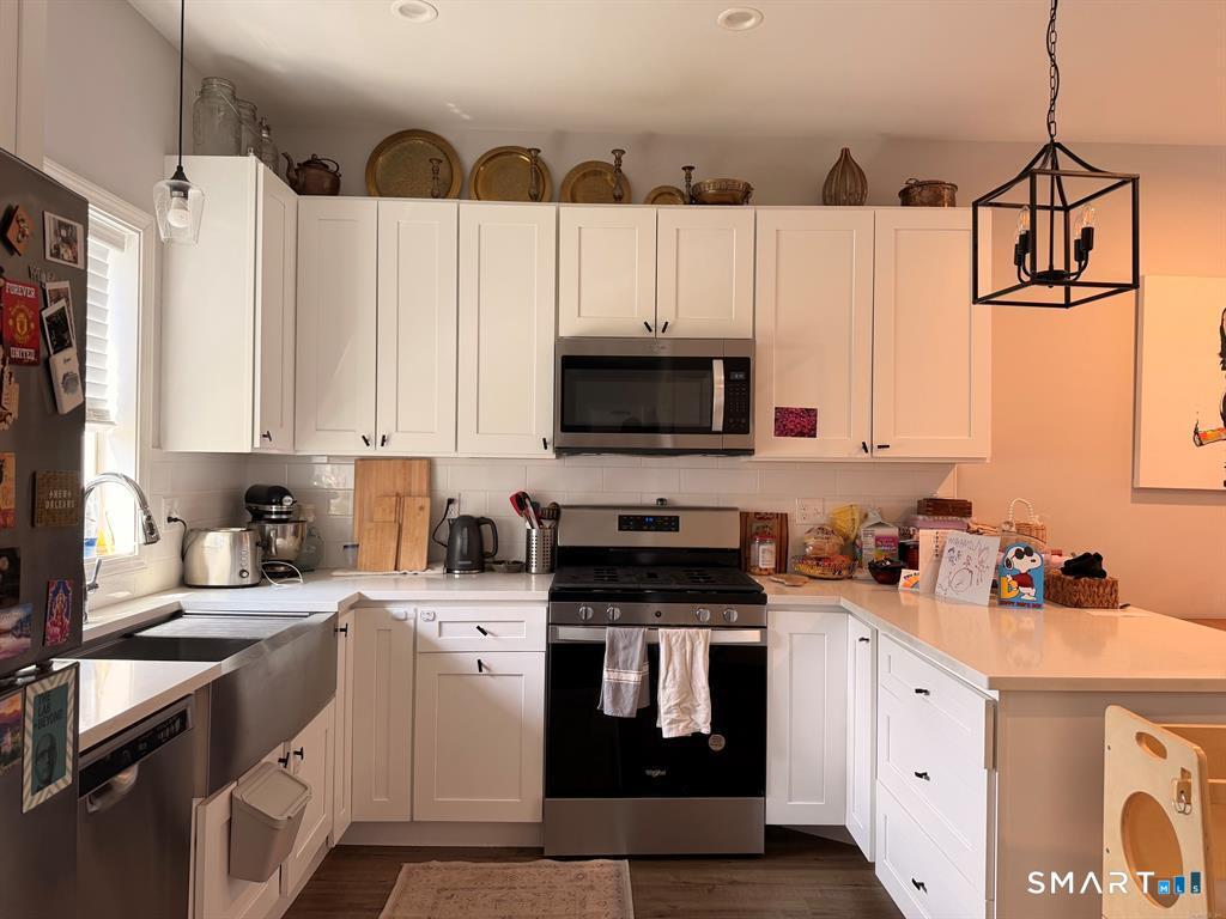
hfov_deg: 71.6
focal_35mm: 24
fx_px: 850
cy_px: 460
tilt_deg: +0.7
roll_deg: -0.2
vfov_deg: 56.8
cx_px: 613
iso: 125
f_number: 1.78
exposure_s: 1/60
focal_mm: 6.76
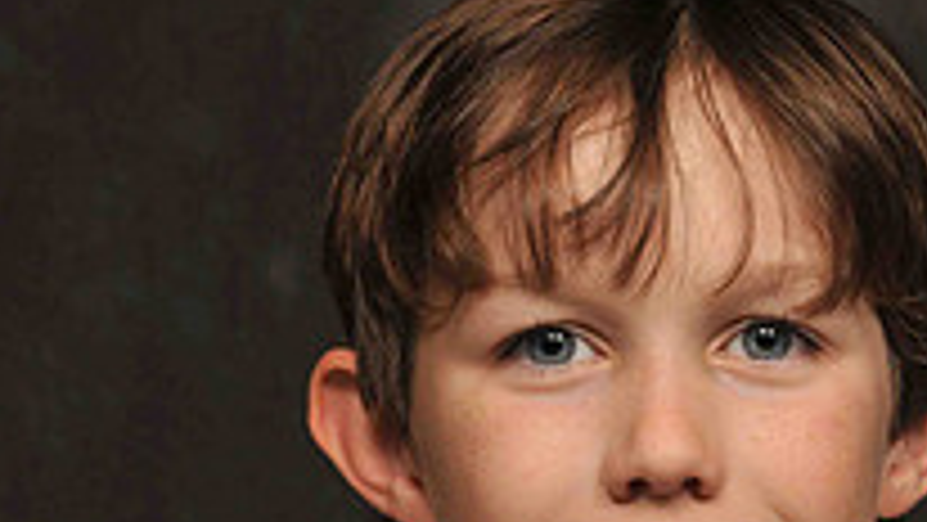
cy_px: 482
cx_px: 655
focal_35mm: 291
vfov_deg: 4.2
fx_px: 7158
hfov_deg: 7.4
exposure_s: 1/125
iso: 200
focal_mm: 85
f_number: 8
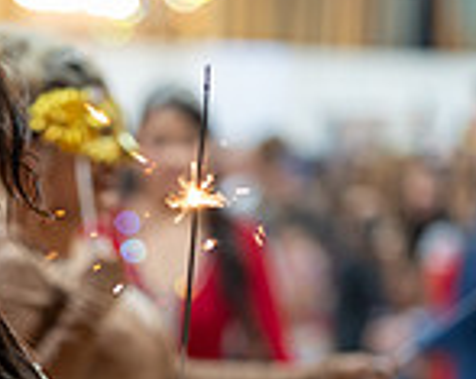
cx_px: 55
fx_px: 3445
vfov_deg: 6.2
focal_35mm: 245
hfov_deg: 7.9
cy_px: 522
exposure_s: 1/160
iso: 320
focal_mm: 85
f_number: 1.4
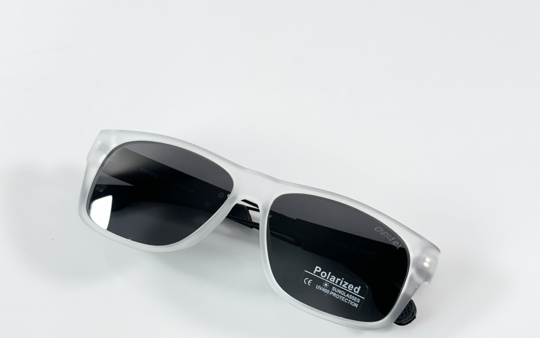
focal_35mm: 68
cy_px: 213
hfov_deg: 30.2
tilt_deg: -54.3
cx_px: 270
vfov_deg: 19.1
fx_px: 1001
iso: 80
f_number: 1.78
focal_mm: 6.86
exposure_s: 1/100
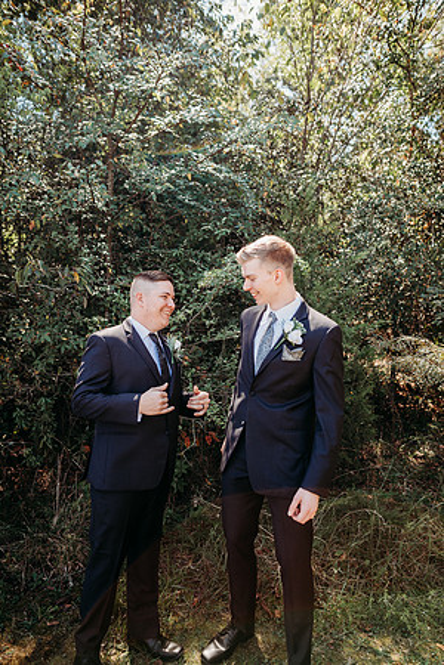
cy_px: 332
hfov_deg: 53.1
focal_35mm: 24
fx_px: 444
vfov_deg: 73.7
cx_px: 222
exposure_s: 1/400
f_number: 2.8
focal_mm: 24
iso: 125
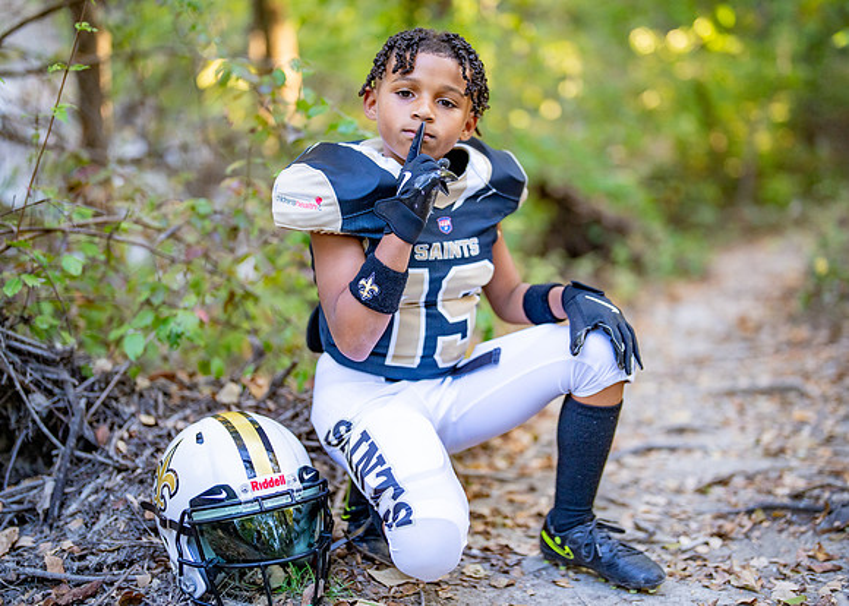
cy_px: 303
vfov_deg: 26.9
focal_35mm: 53
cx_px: 437
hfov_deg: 37.1
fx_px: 1267
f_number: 1.2
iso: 1000
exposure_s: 1/1000
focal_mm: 50
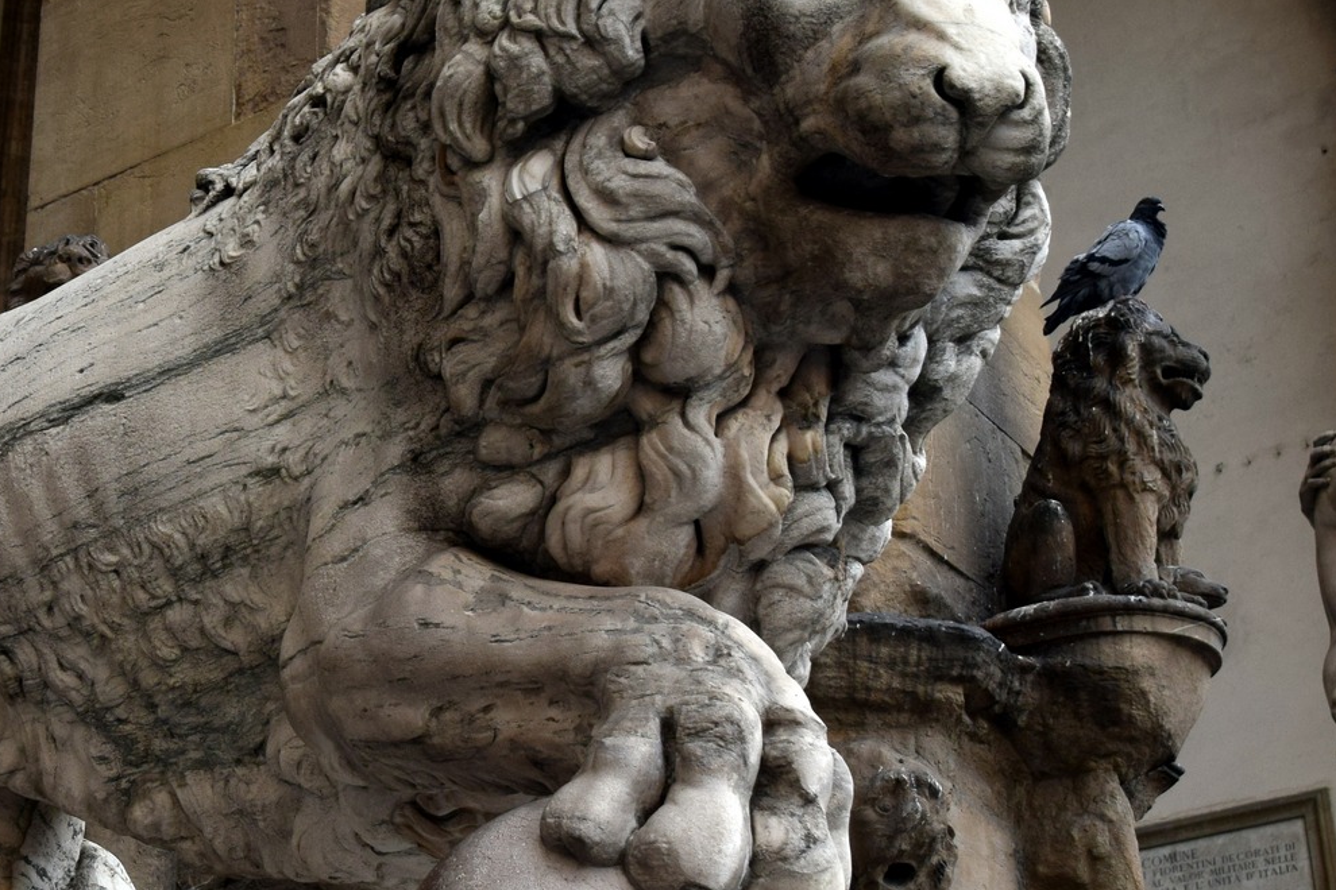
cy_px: 569
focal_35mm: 72
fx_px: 2672
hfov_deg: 27.8
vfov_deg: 18.9
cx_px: 402
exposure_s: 1/250
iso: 360
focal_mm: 22
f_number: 8
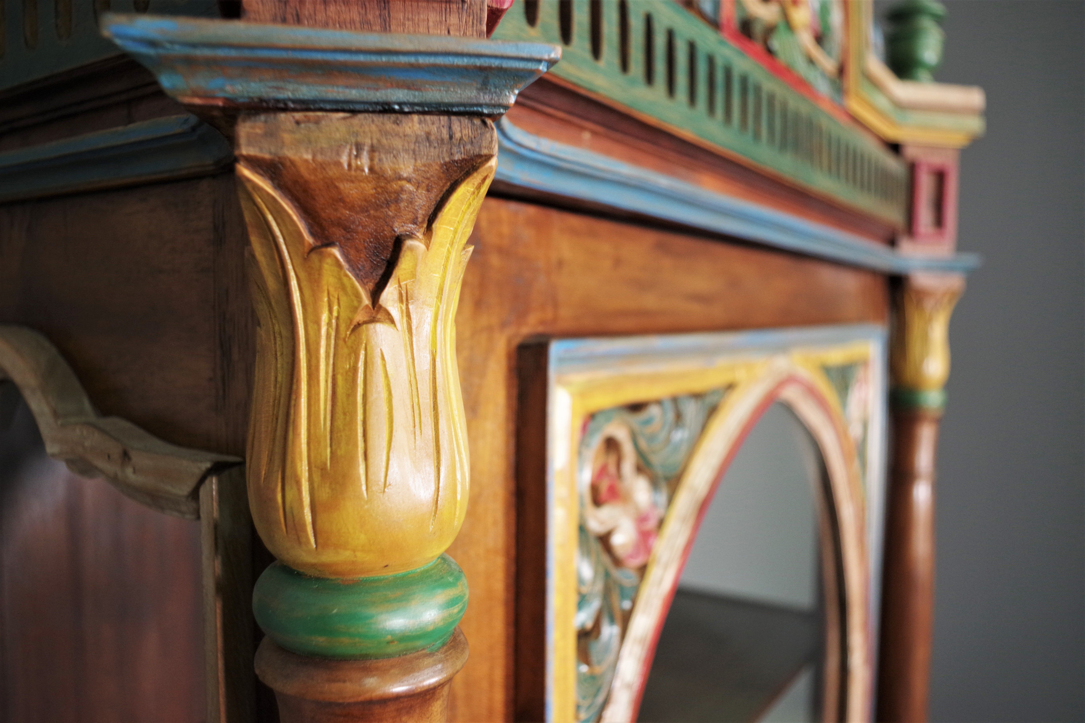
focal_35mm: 31
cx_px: 542
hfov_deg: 60.3
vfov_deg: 42.3
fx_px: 934
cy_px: 362
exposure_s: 1/60
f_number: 4
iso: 800
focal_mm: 21.25
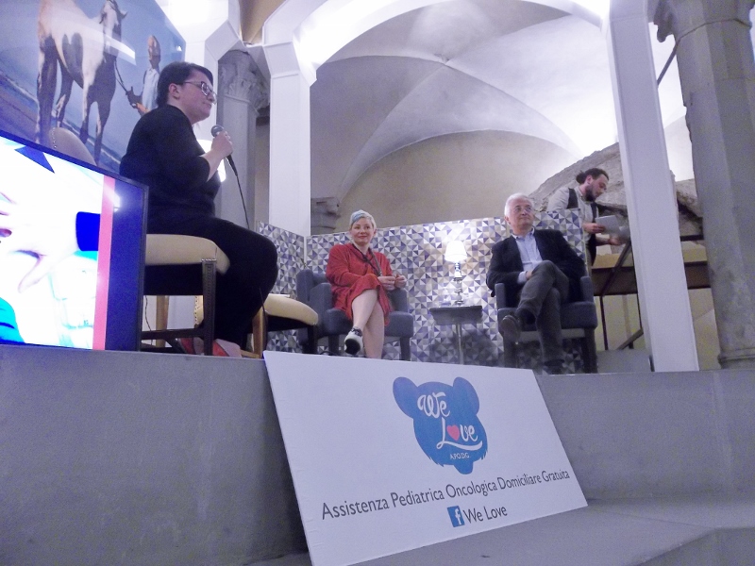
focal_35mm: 27
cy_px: 283
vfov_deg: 51.4
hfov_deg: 65.3
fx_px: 589
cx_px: 378
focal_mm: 4.9
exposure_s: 1/8
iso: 267
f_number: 3.5
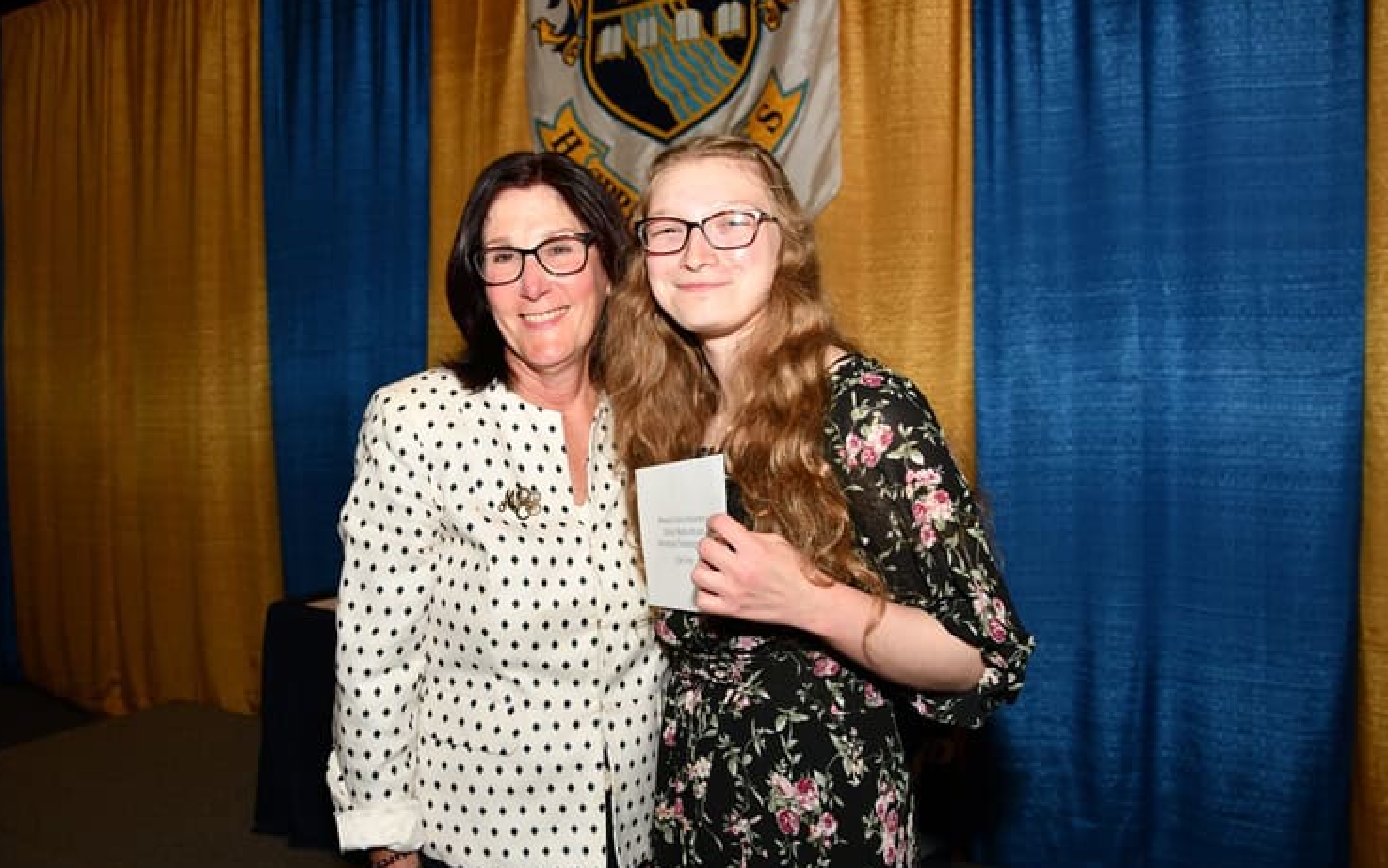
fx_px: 1059
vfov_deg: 44.6
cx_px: 693
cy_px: 429
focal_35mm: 28
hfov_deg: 66.5
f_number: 4
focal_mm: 18
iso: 200
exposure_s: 1/250
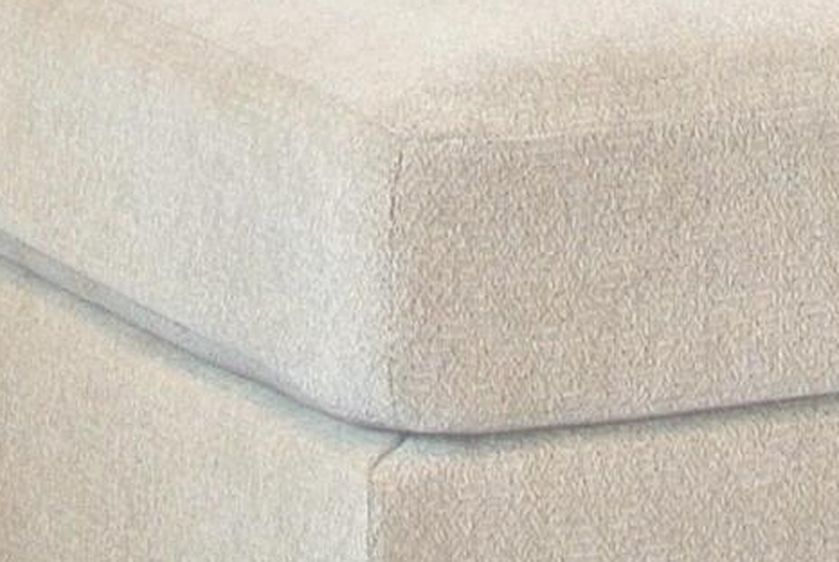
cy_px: -937
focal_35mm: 283
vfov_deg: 4.7
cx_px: 645
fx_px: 6604
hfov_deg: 7.3
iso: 360
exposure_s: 1/60
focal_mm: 16.3
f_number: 4.2
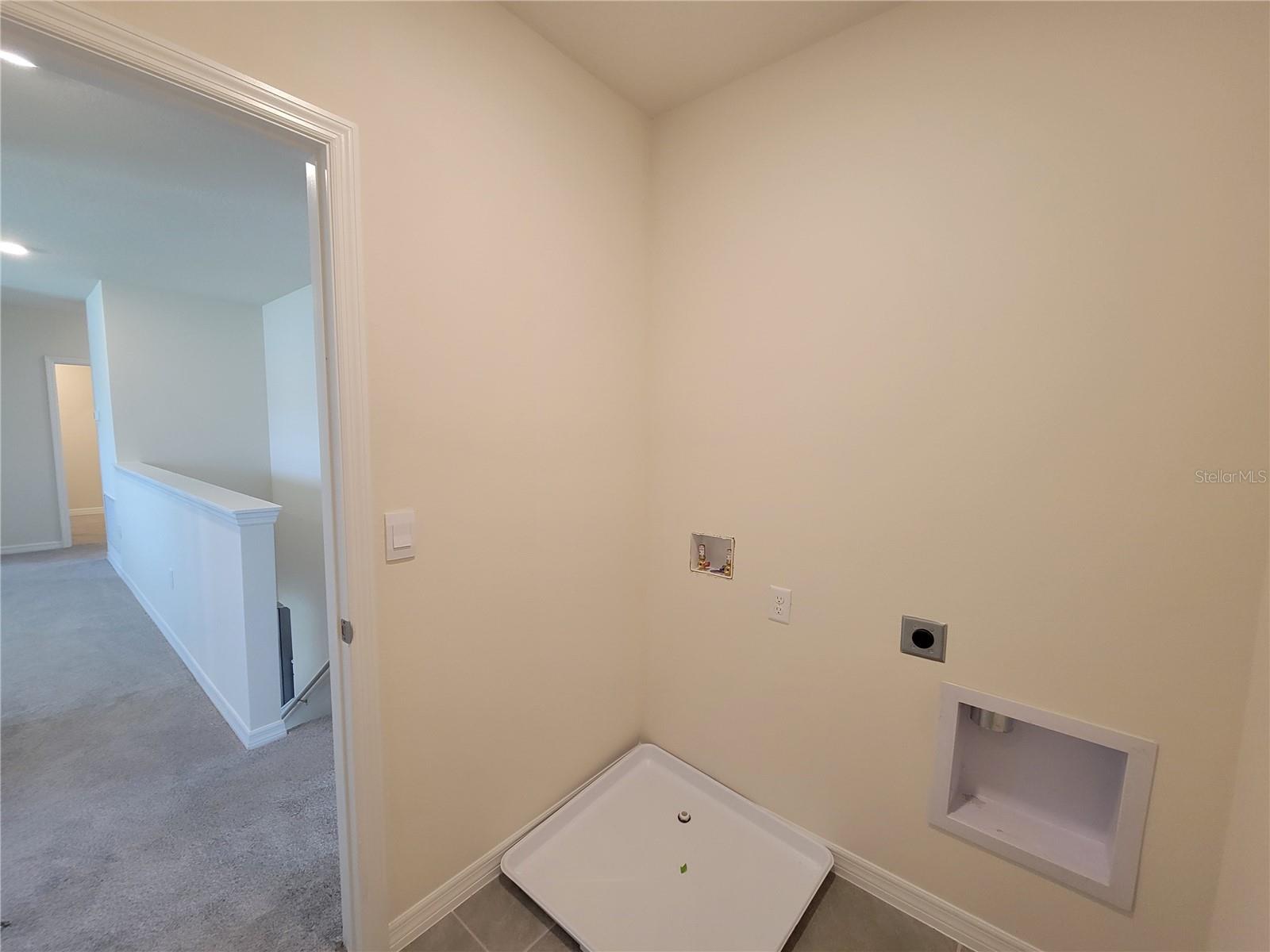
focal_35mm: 13
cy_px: 476
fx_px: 477
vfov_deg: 89.9
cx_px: 635
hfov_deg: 106.2
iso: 250
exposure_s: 1/60
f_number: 2.2
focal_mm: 2.2
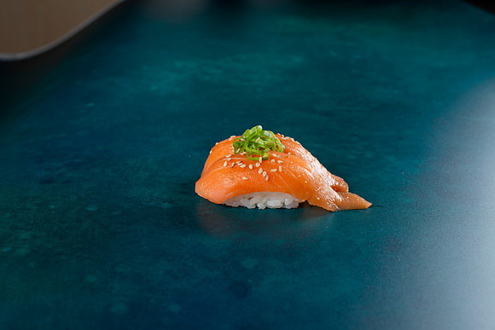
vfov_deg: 27.0
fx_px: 688
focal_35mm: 50
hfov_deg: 39.6
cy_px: 165
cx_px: 248
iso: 250
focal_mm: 50
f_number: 8
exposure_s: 1/250
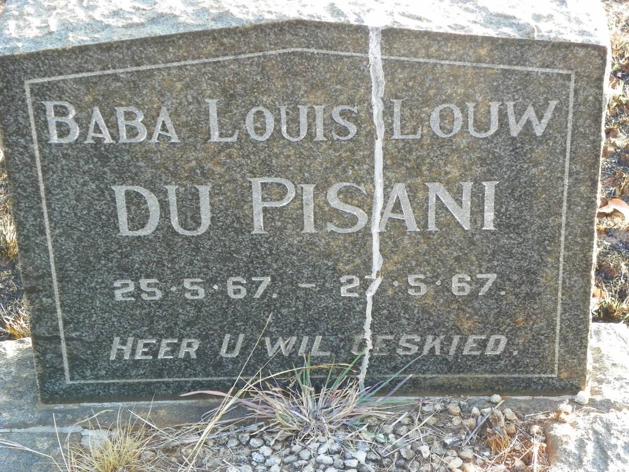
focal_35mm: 100
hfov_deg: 19.6
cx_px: 314
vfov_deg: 14.8
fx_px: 1817
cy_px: 236
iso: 125
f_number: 4
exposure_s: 1/40
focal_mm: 17.8
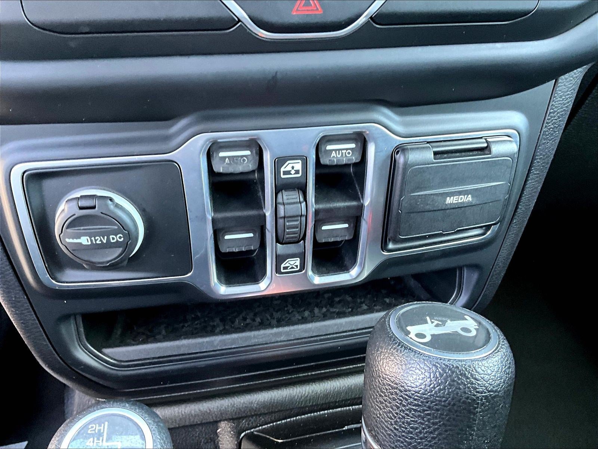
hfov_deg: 61.7
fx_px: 501
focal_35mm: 29
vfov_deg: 48.2
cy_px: 224
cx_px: 299
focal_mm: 3
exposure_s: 1/58
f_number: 1.8
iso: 320
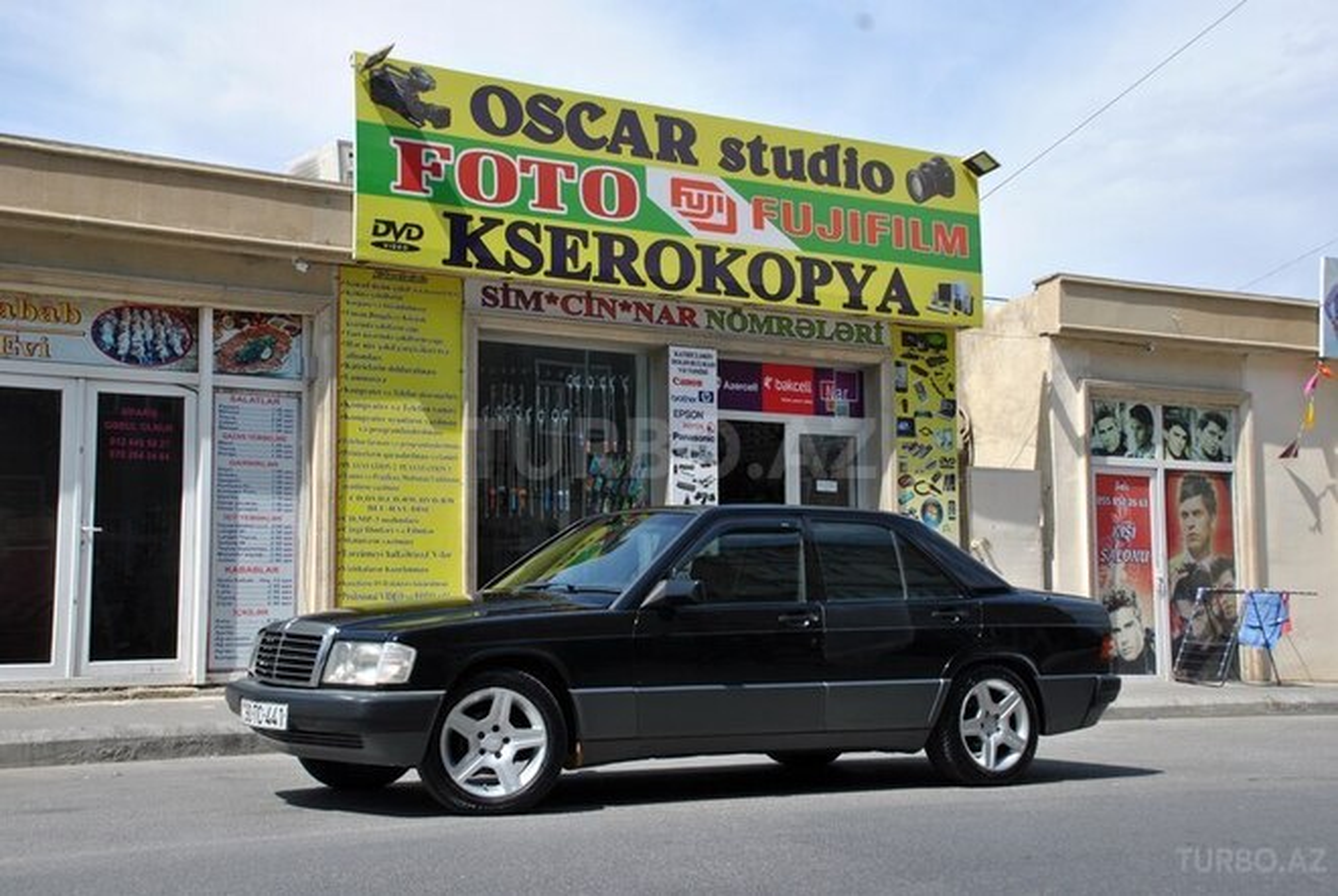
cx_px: 669
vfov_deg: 28.2
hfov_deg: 41.1
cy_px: 448
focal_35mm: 48
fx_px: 1786
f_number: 8
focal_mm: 32
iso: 100
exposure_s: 1/250
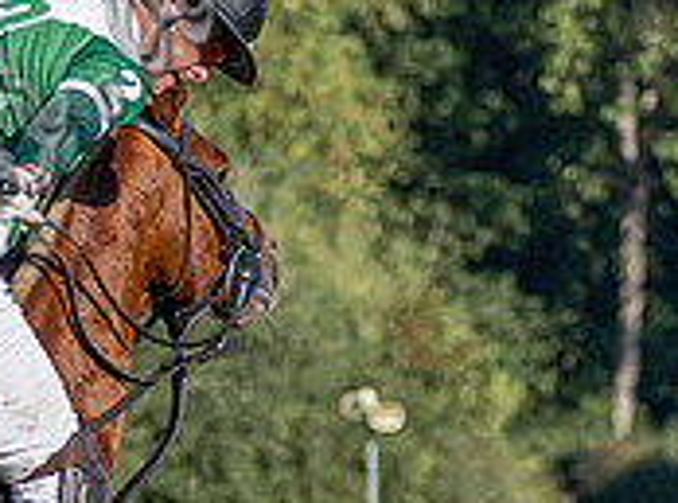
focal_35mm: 1307
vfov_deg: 1.1
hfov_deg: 1.5
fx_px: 25494
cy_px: 1061
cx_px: -242
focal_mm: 150
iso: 250
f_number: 4.8
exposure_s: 1/2000
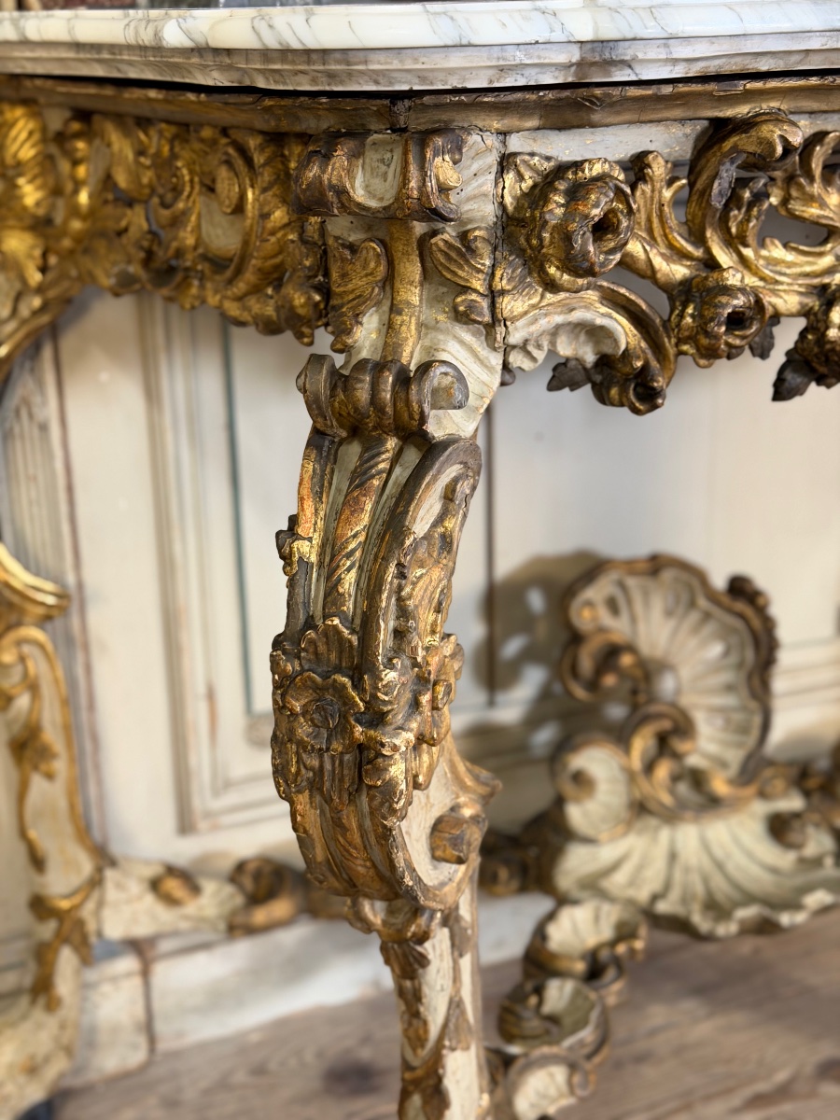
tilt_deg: -17.2
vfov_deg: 39.7
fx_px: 1553
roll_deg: +2.1
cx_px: 420
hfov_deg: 30.3
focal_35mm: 48
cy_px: 560
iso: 200
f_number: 1.78
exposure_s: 1/33
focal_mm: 6.76
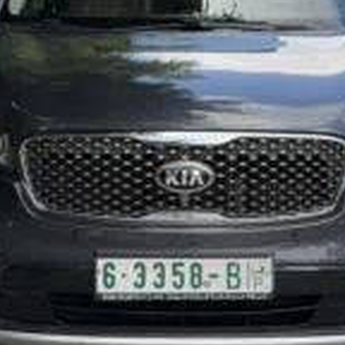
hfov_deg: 14.8
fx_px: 1331
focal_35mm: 118
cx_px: 180
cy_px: -38
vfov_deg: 14.4
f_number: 1.78
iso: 100
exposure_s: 1/1264
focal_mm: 6.76
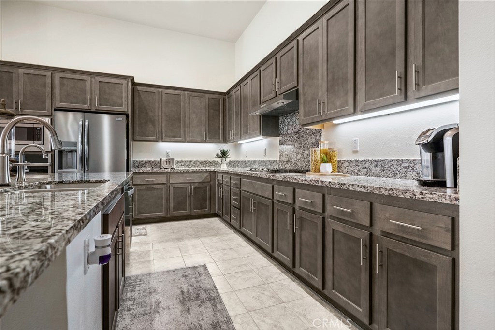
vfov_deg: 70.5
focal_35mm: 17
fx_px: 234
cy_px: 165
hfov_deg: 93.3
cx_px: 248
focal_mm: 17
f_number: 5.6
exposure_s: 1/40
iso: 400
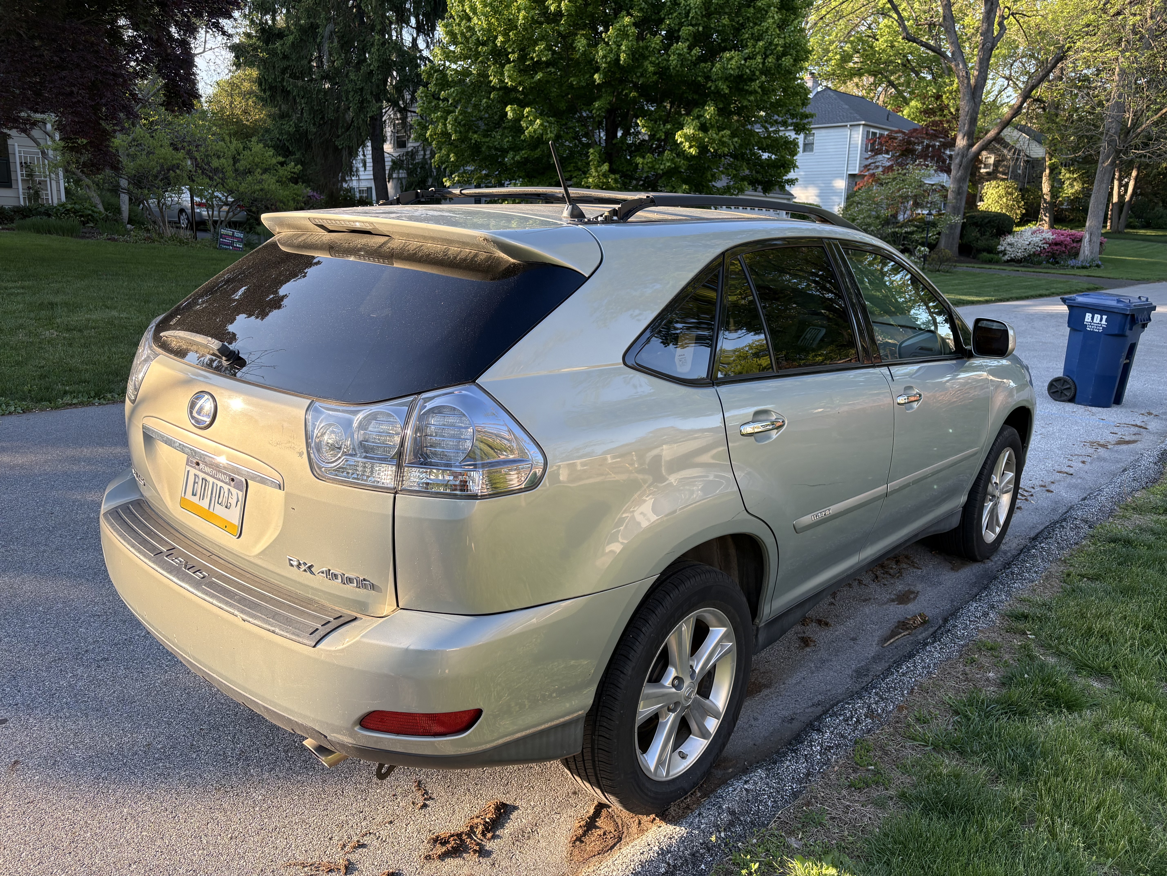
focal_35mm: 26
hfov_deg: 67.3
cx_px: 584
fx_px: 877
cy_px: 438
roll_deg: -1.3
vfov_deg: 53.1
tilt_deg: -12.6
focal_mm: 5.96
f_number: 1.6
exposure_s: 1/543
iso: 64
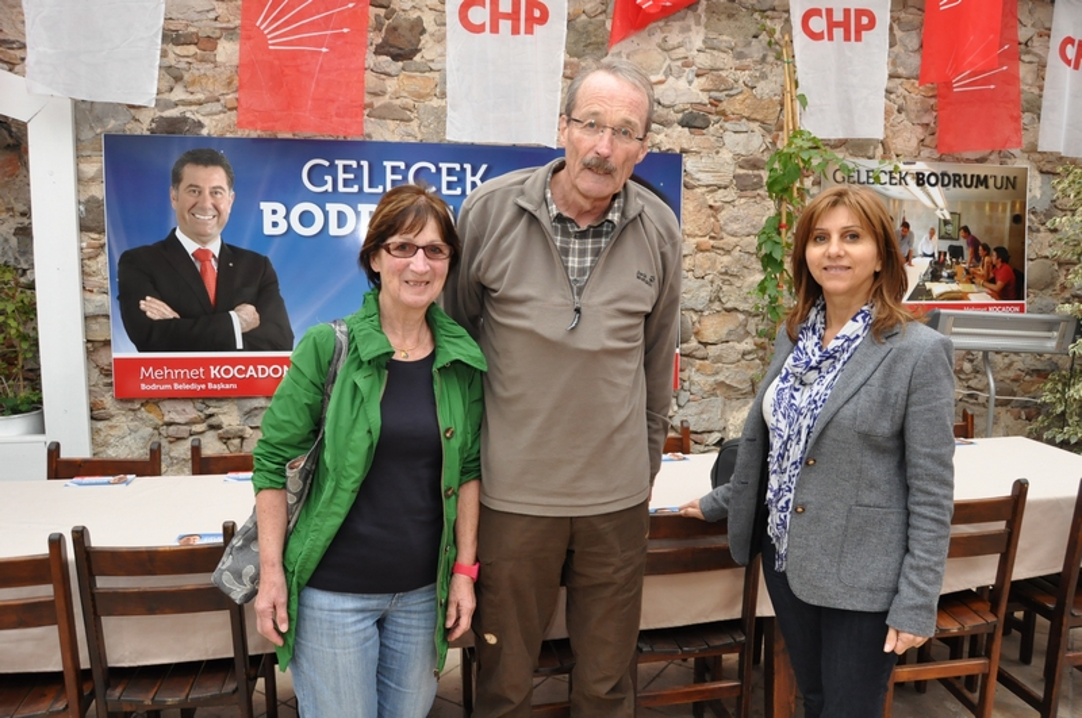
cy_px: 359
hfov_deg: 67.5
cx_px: 541
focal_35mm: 27
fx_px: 810
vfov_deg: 47.8
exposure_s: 1/60
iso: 1000
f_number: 6.3
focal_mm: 18
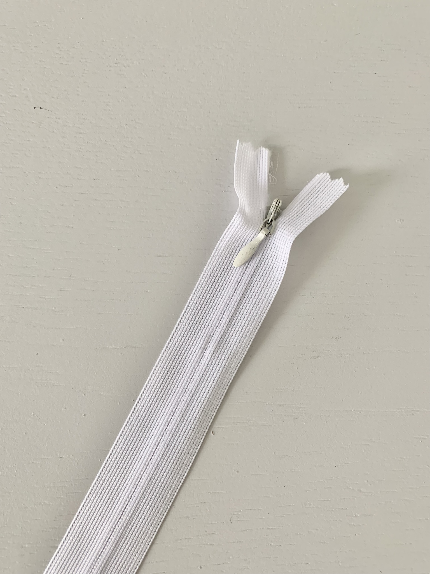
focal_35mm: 26
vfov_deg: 67.3
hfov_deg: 53.1
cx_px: 215
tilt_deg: -84.8
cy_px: 287
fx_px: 431
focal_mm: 4.25
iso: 100
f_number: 1.8
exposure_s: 1/76
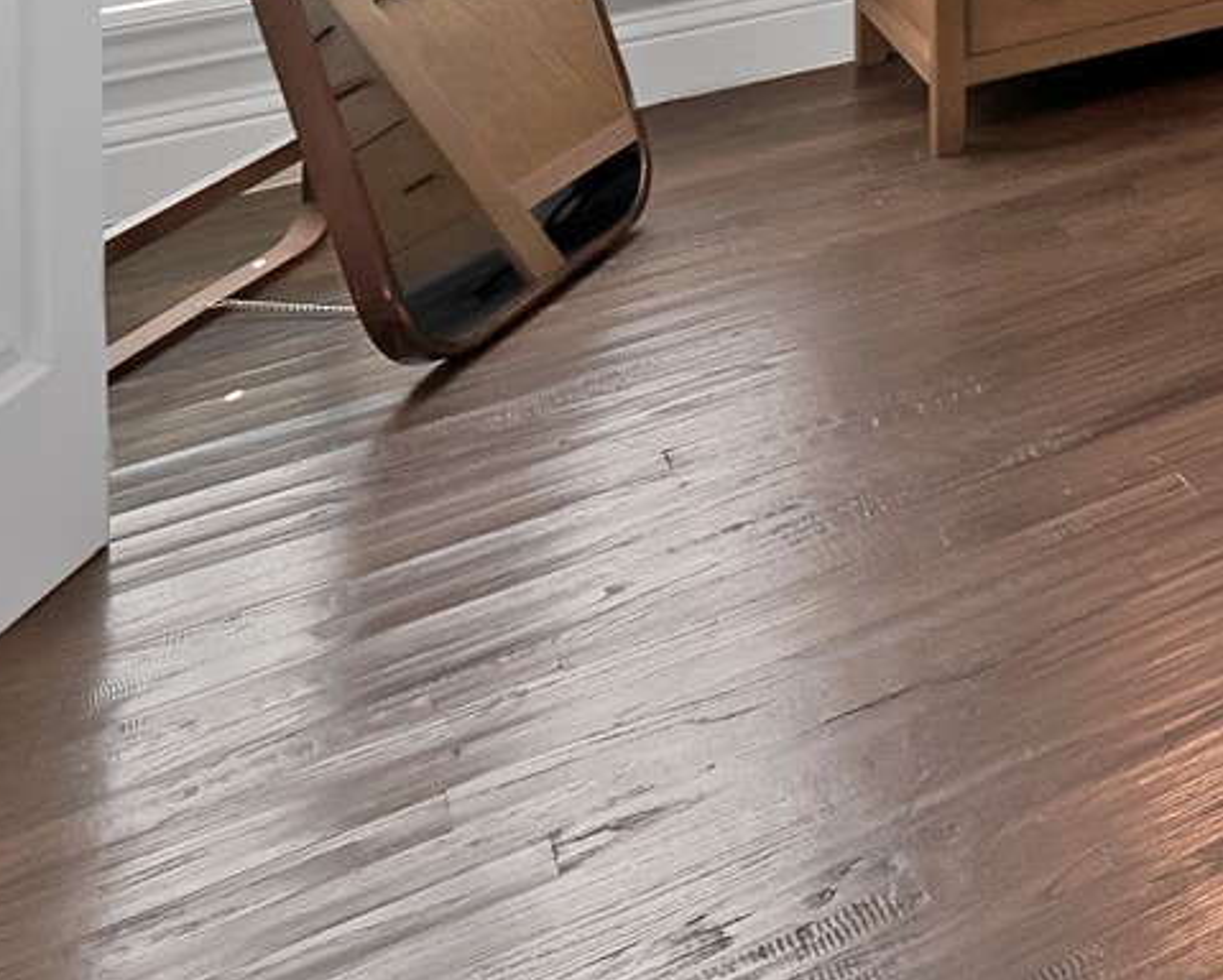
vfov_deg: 21.3
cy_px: -718
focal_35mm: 51
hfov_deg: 21.7
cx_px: 2239
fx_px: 1848
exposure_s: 1/13
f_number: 9
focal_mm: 12
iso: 640
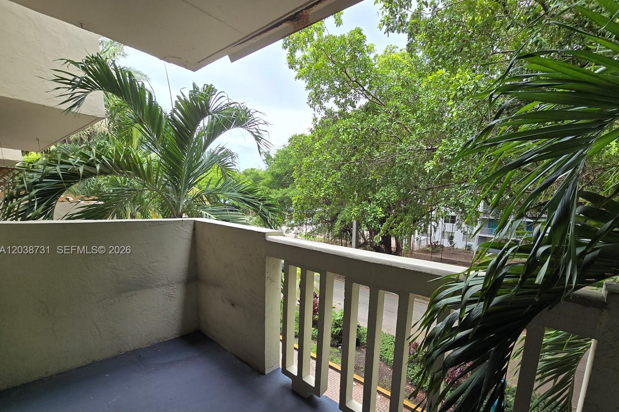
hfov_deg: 100.1
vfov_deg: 76.3
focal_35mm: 15
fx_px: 258
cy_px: 251
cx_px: 341
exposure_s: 1/222
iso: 50
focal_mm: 2.2
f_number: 2.2
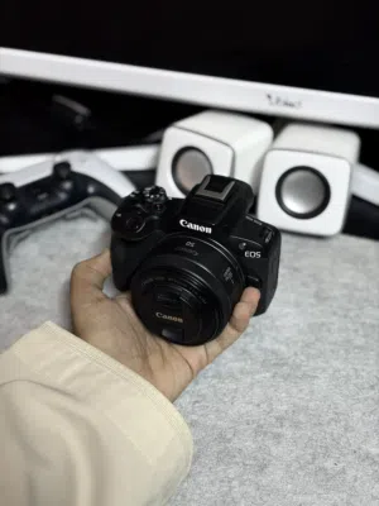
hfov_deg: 28.0
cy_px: 253
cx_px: 190
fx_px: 759
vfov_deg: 36.8
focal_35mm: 52
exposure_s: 1/25
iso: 250
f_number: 1.6
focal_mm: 5.96
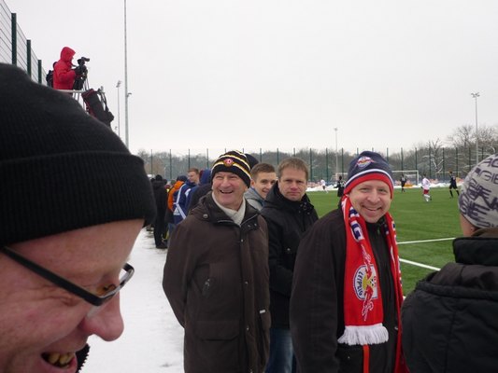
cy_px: 186
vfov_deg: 43.0
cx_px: 249
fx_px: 475
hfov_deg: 55.3
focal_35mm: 33
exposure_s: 1/200
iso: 80
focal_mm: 5.5
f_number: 2.8
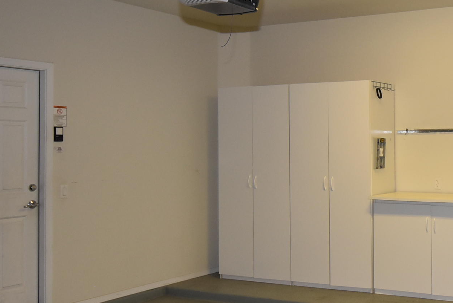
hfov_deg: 36.3
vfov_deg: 27.0
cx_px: 433
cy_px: 137
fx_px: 630
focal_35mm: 50
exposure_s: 1/60
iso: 800
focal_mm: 14
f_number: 4
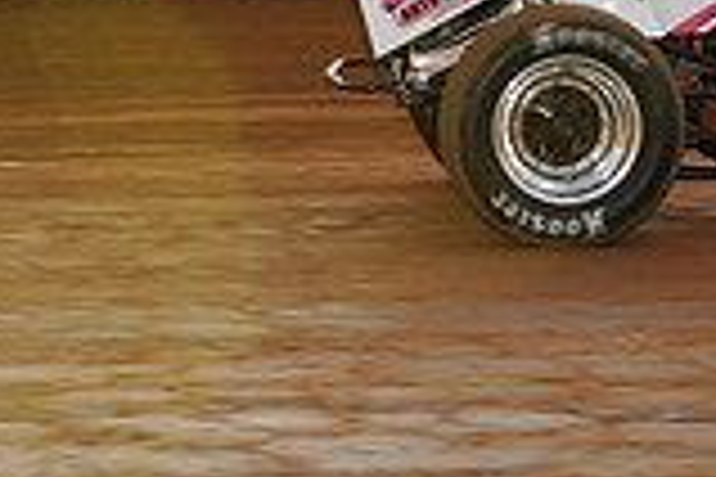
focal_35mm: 439
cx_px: 991
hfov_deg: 4.7
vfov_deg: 3.1
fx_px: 8731
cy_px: -279
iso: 640
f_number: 13
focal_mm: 120
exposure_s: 1/250
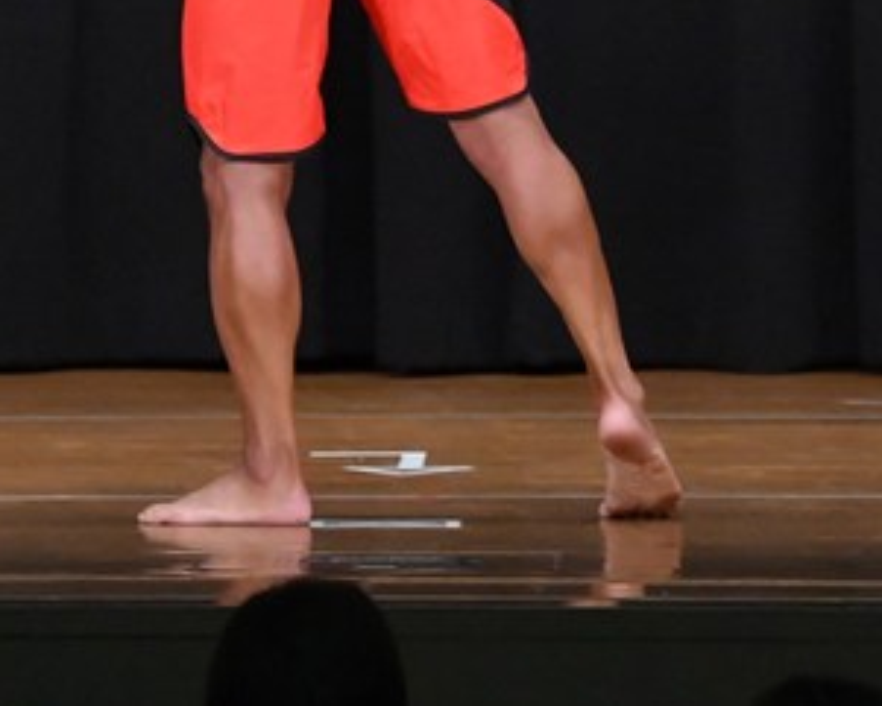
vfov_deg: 2.8
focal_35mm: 544
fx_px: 14205
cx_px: 306
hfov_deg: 3.6
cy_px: 3
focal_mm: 150
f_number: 5.6
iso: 8000
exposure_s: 1/400
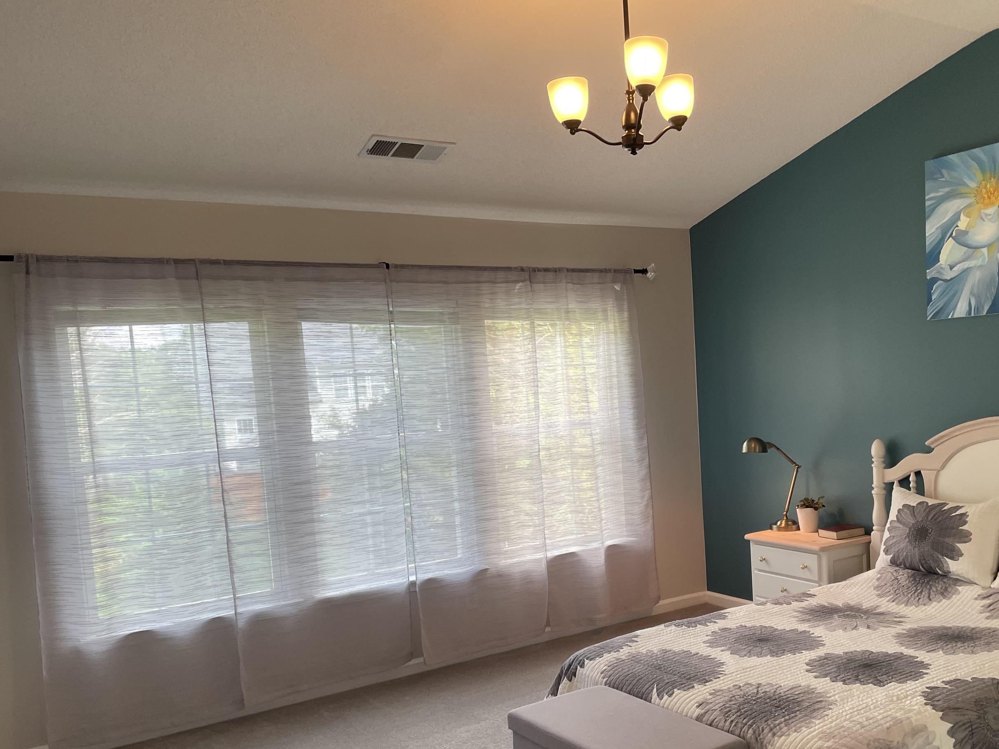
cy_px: 452
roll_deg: +3.7
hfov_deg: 54.9
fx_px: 952
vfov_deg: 42.7
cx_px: 611
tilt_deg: -4.7
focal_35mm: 33
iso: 100
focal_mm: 4.2
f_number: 1.6
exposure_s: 1/120
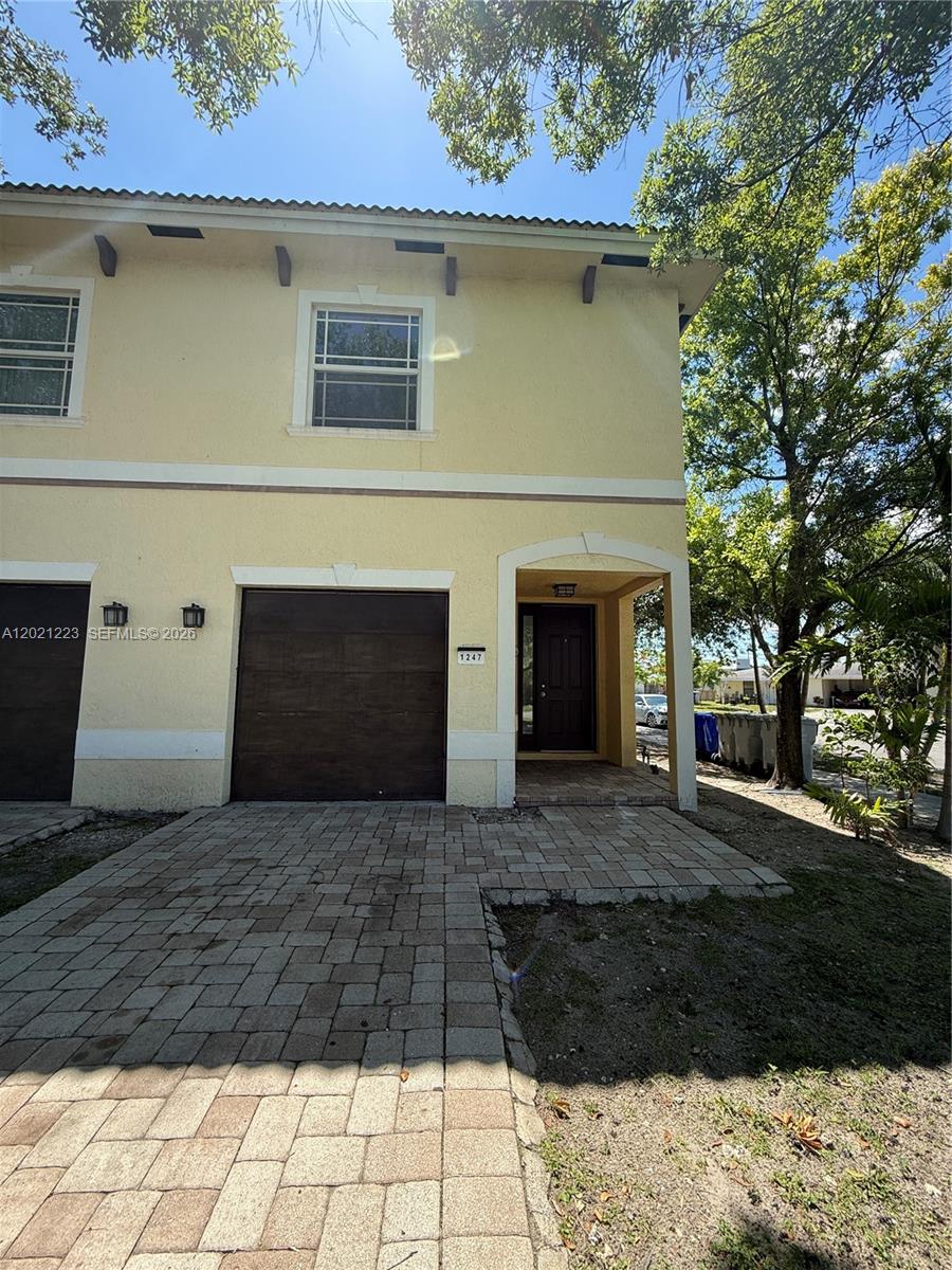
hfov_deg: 85.7
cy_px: 635
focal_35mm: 14
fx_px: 513
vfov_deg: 102.1
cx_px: 476
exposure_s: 1/455
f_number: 2.2
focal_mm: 2.22
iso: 50
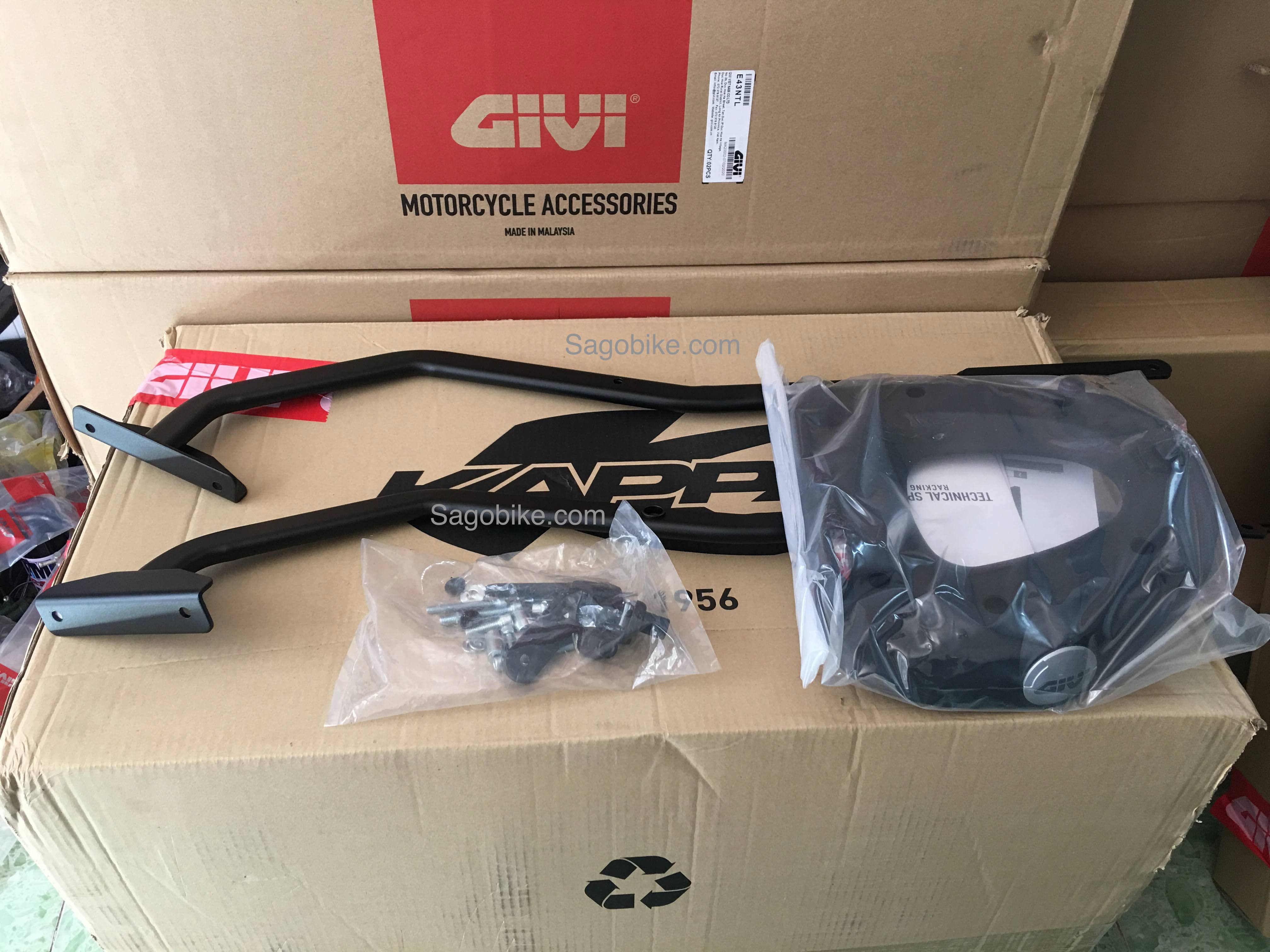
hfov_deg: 61.7
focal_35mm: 29
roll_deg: -0.9
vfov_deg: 48.2
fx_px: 1064
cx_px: 635
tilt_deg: -42.9
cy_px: 476
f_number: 2.2
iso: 50
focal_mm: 4.15
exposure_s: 1/17
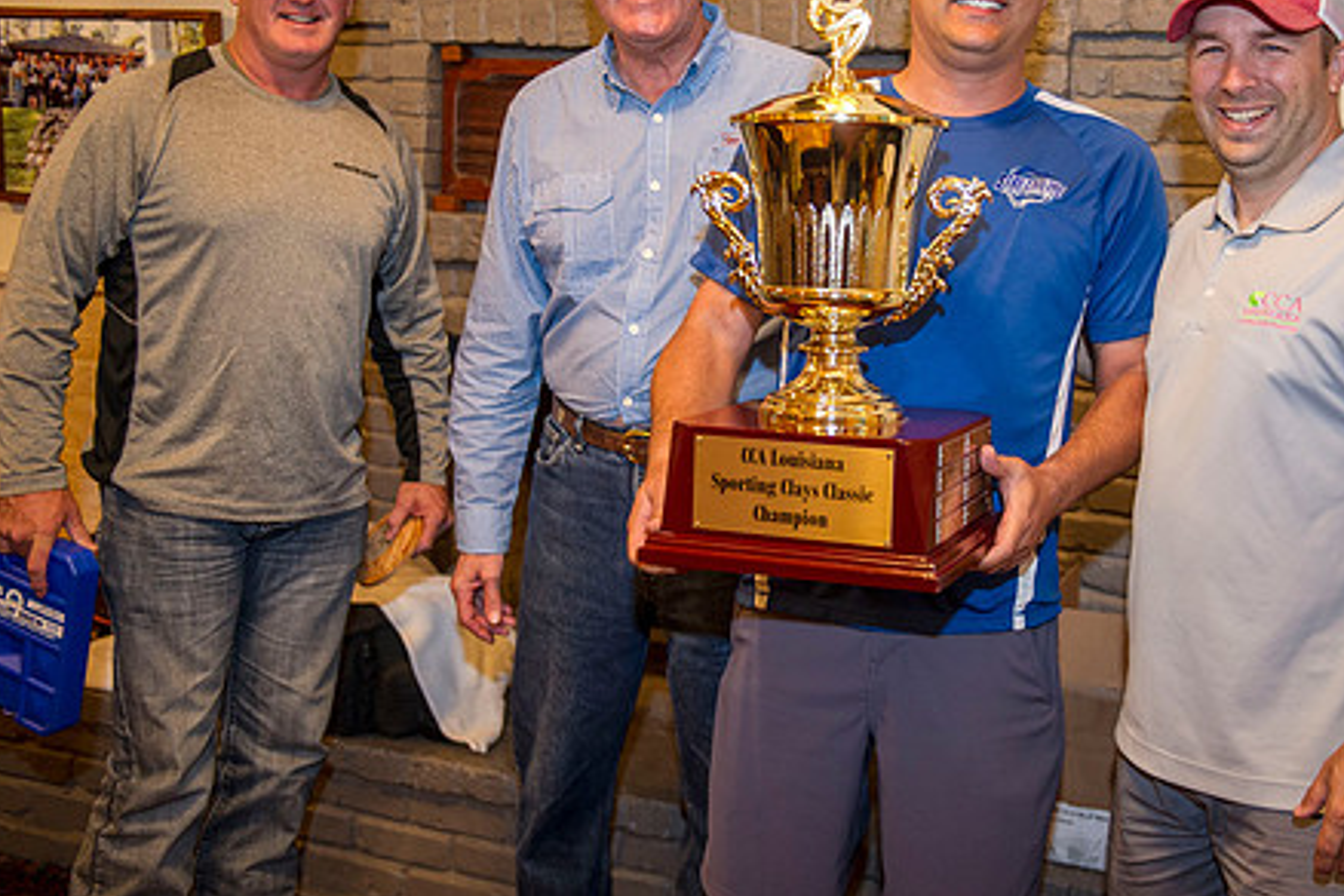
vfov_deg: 29.8
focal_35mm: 45
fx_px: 1680
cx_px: 816
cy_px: 371
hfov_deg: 43.4
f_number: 2.8
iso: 1600
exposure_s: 1/100
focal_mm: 34
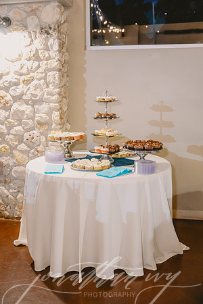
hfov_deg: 32.6
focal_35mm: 41
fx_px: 347
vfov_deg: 47.4
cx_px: 102
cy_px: 152
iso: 5000
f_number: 2.8
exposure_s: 1/60
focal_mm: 41
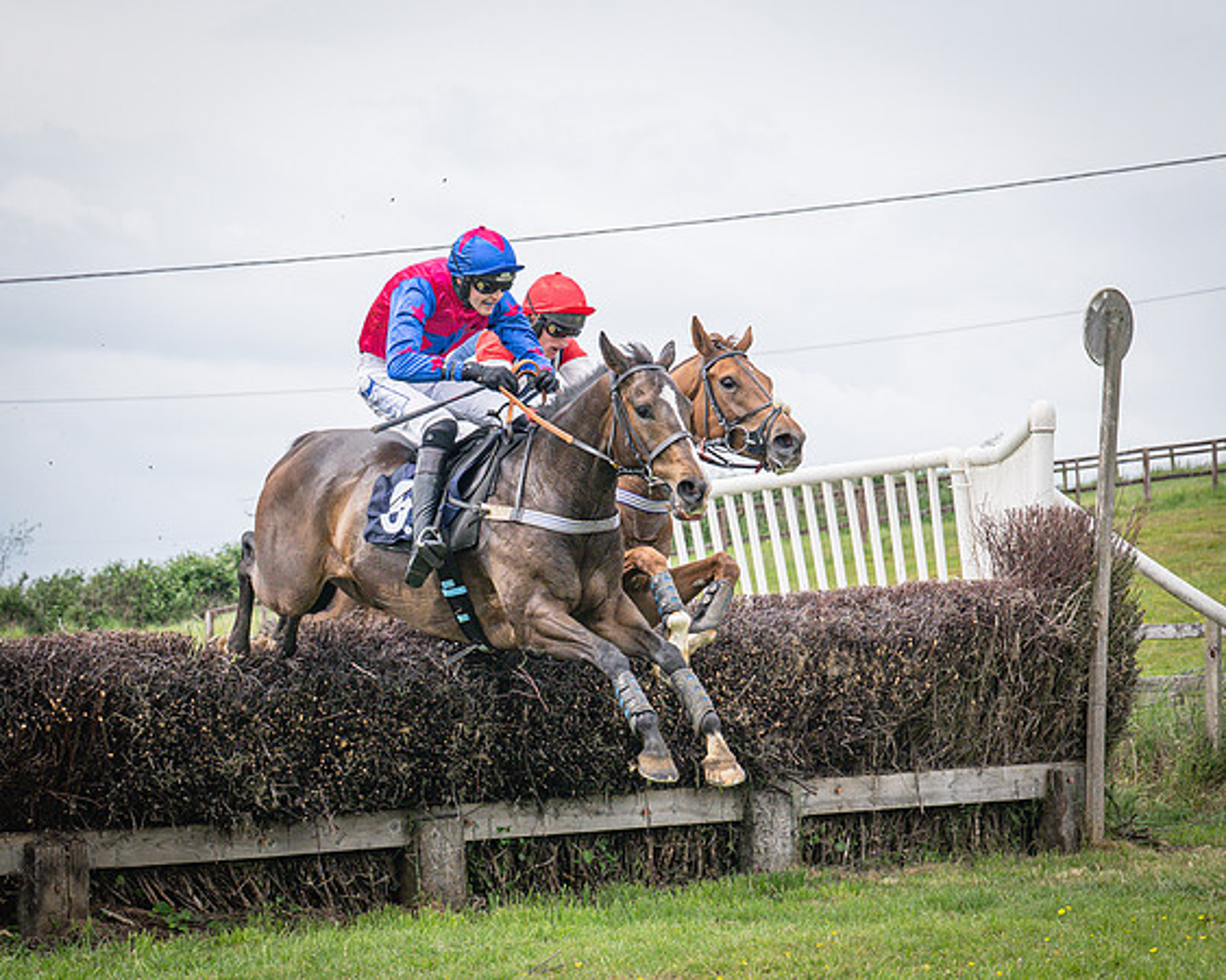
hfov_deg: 12.5
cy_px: 527
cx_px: 772
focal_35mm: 154
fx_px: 5593
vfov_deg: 10.0
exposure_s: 1/1600
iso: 400
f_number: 5
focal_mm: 70
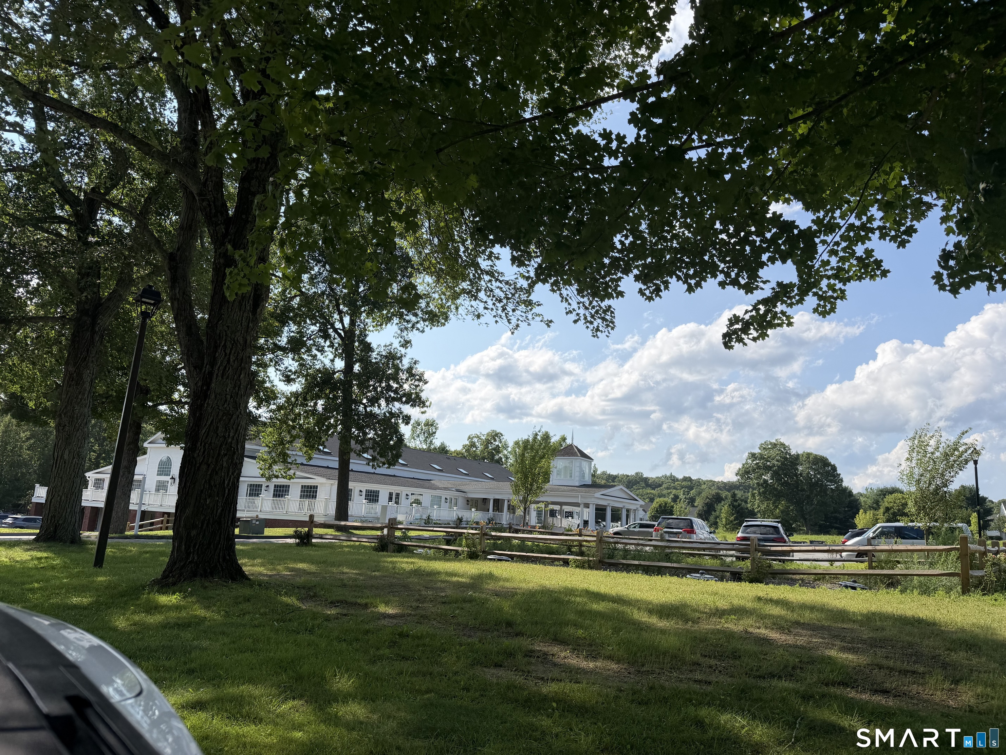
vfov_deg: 56.8
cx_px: 503
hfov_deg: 71.6
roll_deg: -1.8
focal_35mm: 24
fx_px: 697
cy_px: 378
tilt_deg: +11.7
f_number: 1.78
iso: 80
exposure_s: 1/6173
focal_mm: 6.76
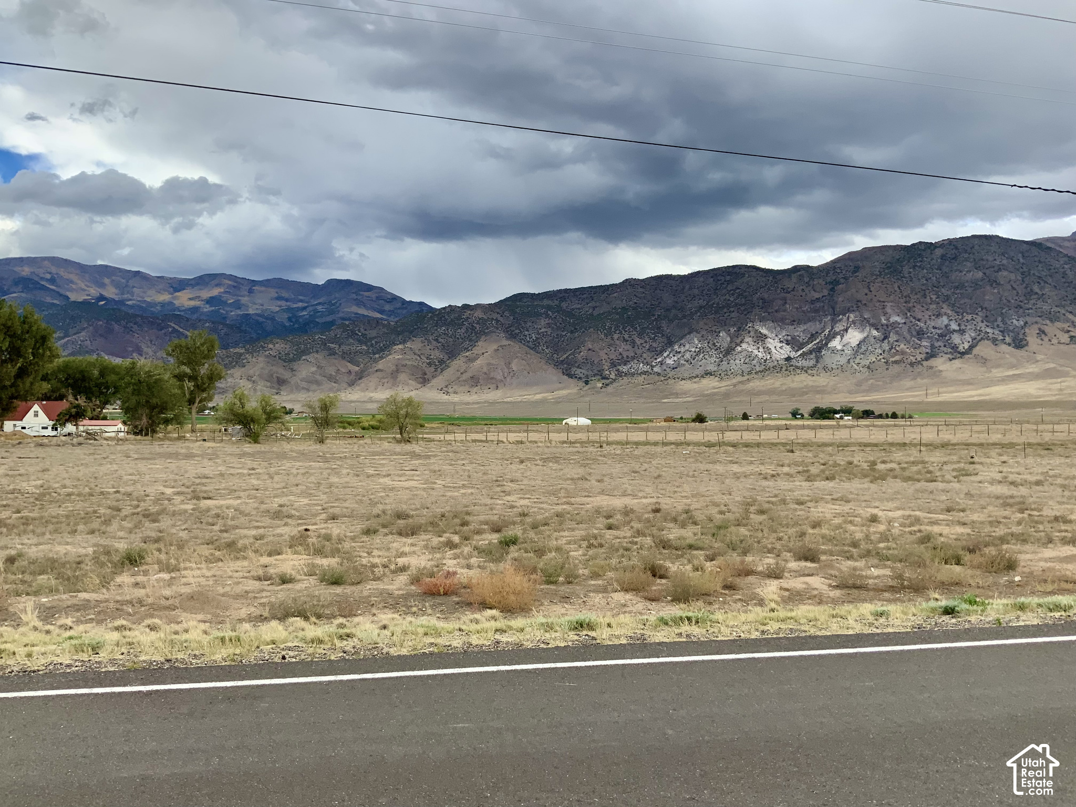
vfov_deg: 48.2
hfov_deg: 61.7
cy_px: 404
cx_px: 538
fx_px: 901
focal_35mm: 29
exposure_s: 1/749
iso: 16
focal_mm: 3
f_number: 1.8
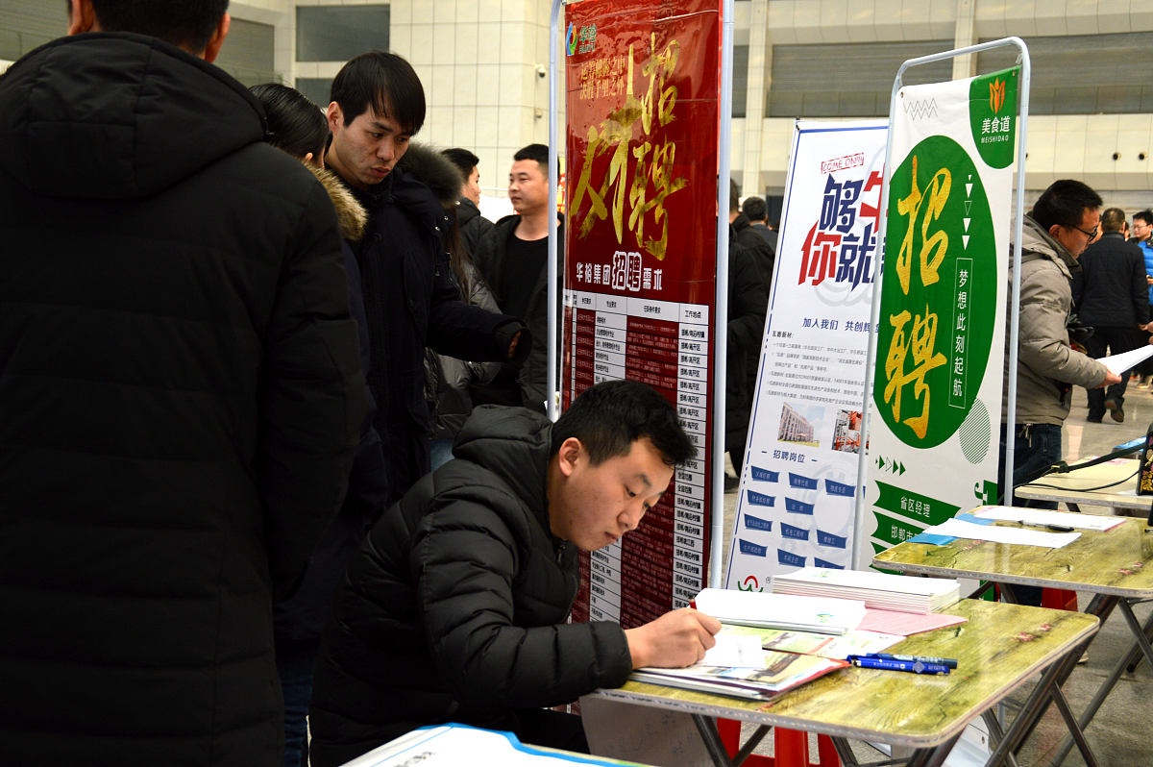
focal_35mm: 57
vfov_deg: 23.7
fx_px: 1824
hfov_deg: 35.1
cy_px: 384
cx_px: 576
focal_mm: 38
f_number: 7.1
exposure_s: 1/30
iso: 200
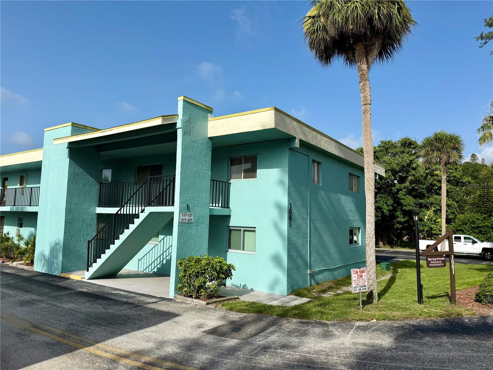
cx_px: 246
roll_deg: -1.6
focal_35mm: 24
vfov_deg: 56.8
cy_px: 185
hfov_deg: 71.6
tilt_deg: +5.4
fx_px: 342
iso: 80
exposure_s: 1/5714
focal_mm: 6.76
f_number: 1.78
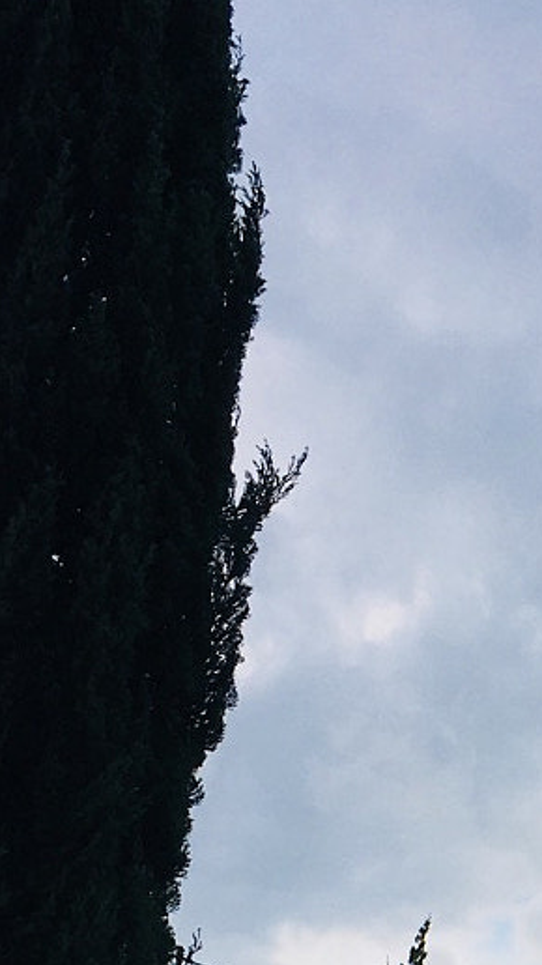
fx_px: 2506
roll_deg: +1.2
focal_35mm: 98
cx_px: 910
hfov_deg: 11.6
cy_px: 1182
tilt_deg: +13.8
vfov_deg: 20.3
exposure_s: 1/348
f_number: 2.2
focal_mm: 4.15
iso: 25
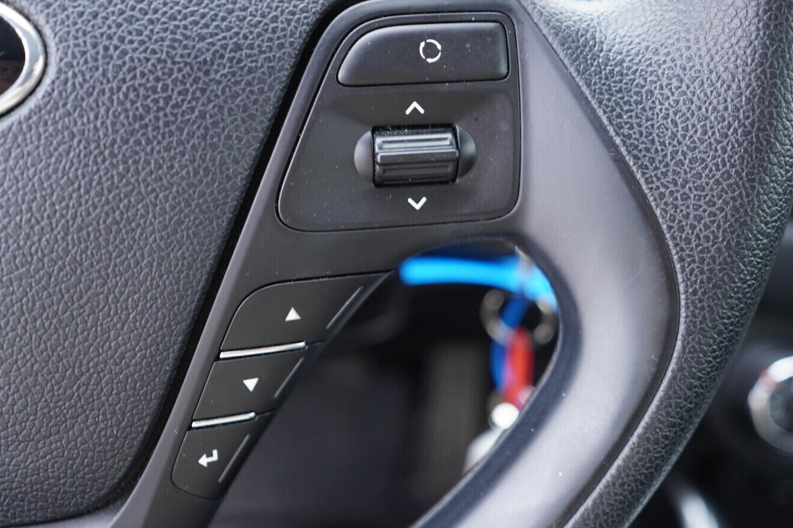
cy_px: 259
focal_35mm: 39
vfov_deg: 34.2
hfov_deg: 49.6
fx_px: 859
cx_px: 388
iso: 500
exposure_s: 1/40
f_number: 2.8
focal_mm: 24
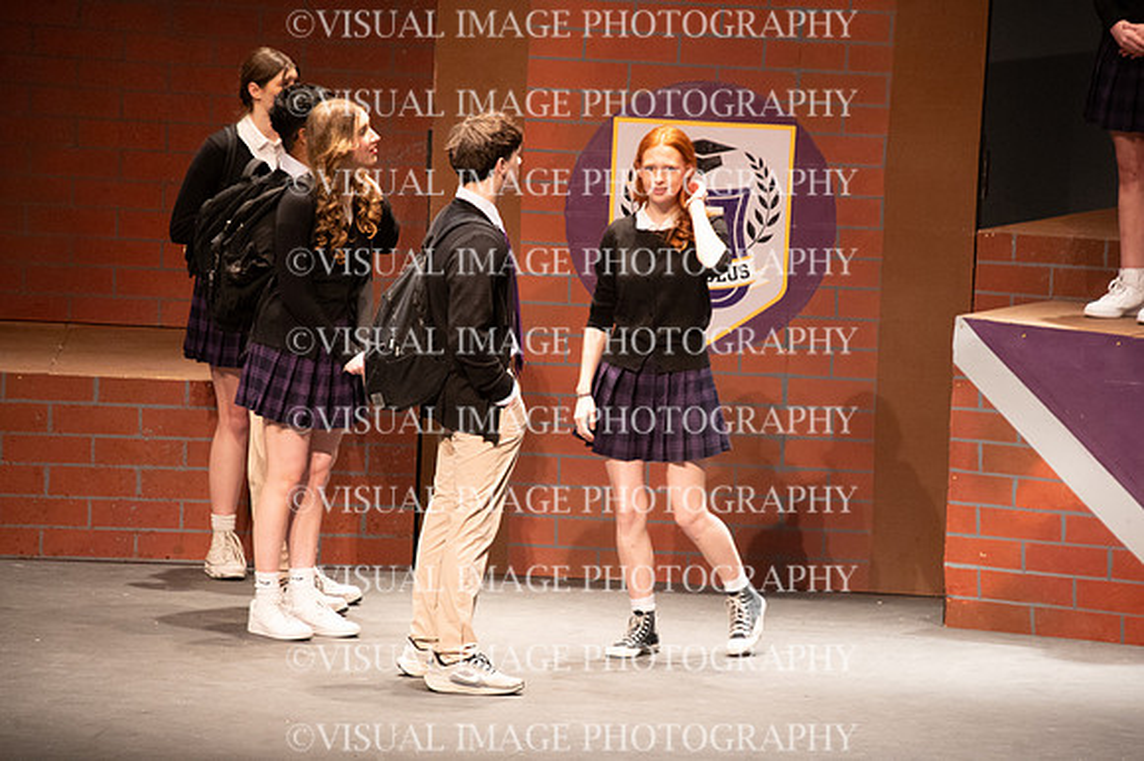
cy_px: 380
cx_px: 572
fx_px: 11751
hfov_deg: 5.6
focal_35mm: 370
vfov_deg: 3.7
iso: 7200
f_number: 6.3
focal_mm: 370
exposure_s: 1/160
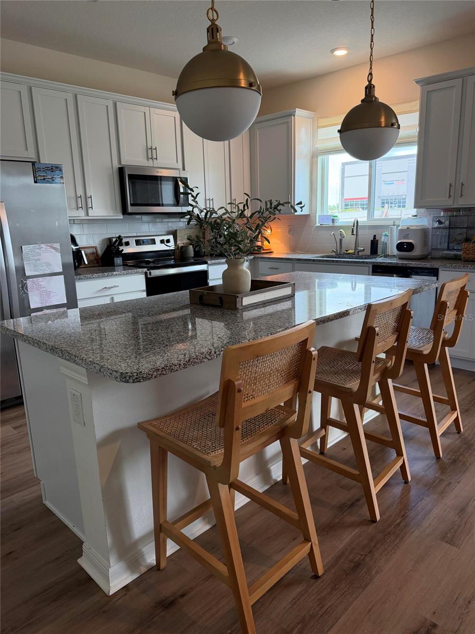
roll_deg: +2.1
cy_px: 317
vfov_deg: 71.6
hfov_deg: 56.8
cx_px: 238
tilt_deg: -12.2
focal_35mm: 24
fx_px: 439
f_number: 1.78
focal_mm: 6.76
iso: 200
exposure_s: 1/130
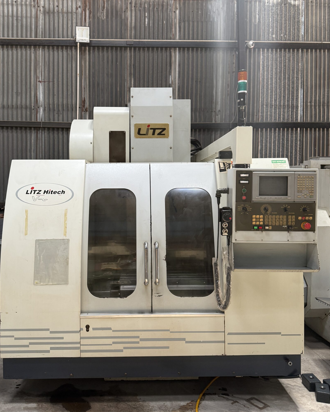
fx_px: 366
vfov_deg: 58.7
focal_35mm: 30
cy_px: 197
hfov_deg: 48.4
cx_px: 144
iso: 200
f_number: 1.78
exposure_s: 1/121
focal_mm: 6.76
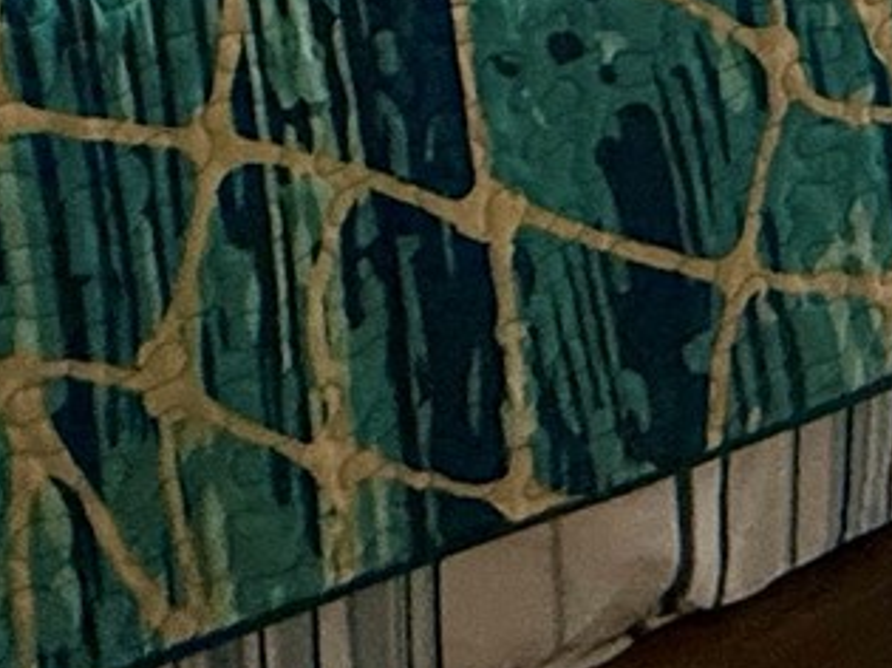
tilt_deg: -3.8
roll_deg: +1.1
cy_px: -1152
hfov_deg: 20.0
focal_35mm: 91
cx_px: 1110
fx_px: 2344
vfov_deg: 11.7
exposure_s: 1/60
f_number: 2.2
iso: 250
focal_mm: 2.22
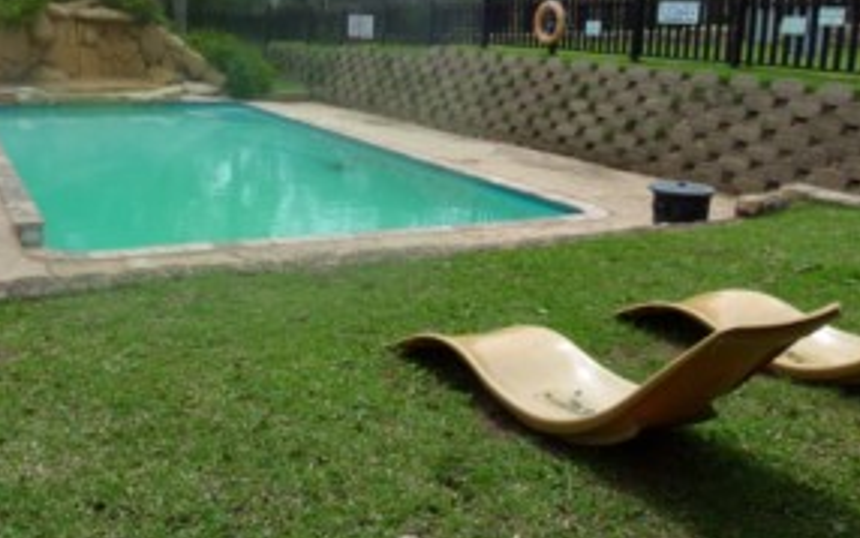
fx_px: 868
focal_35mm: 37
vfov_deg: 33.9
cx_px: 286
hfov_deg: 51.7
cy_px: 147
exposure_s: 1/1000
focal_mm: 4.5
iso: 100
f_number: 4
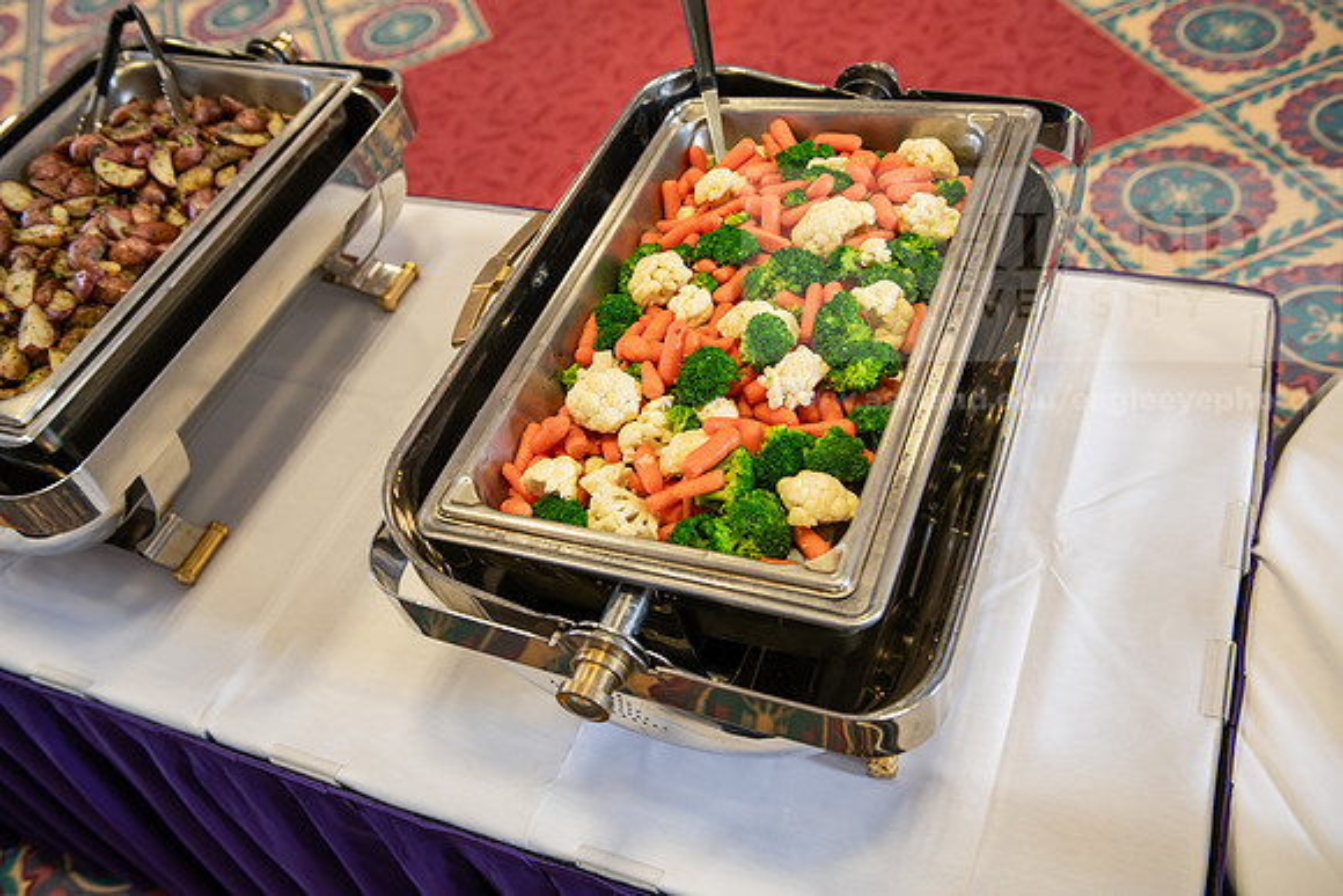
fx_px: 1194
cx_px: 672
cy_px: 448
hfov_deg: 58.7
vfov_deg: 41.1
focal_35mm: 32
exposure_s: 1/80
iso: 500
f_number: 3.5
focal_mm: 32
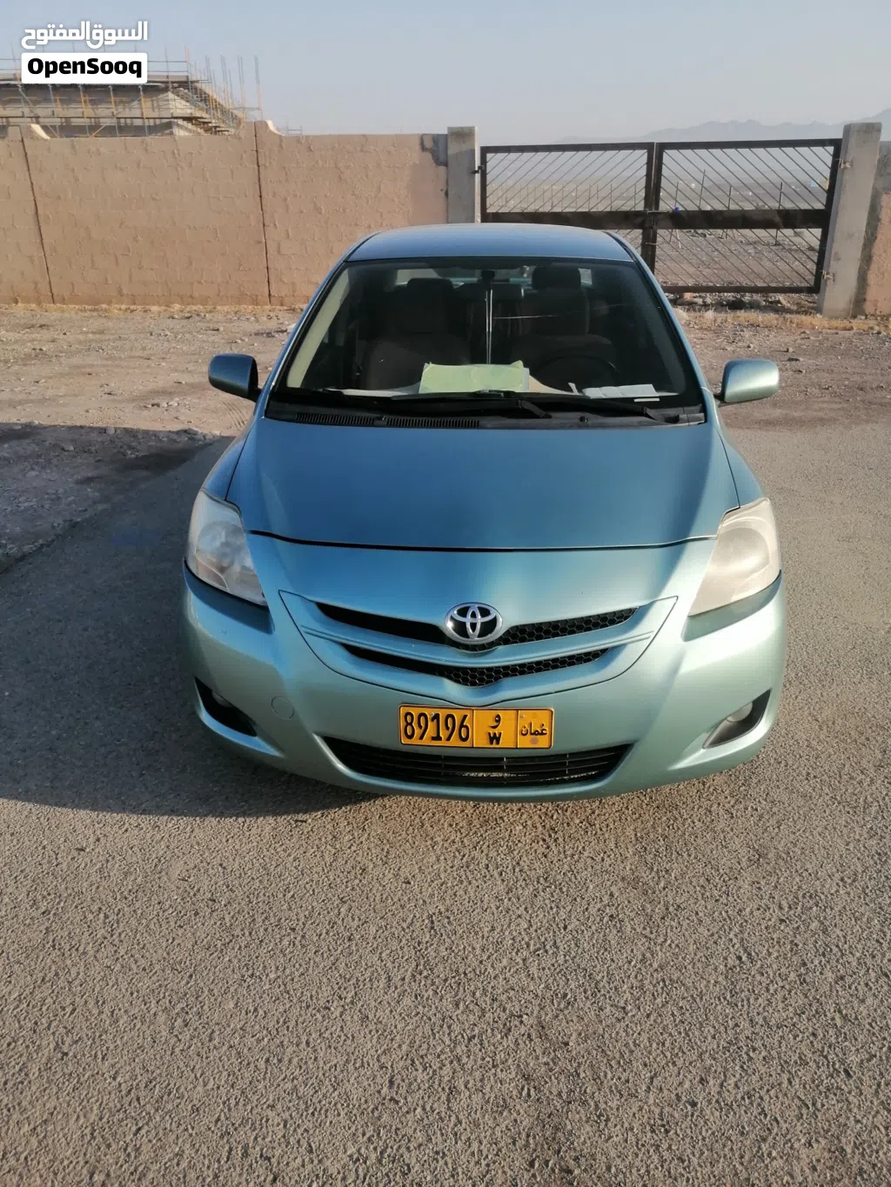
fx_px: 892
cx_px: 446
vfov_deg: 67.3
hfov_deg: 53.1
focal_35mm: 26
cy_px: 594
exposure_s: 1/935
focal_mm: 3.96
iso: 50
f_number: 1.8
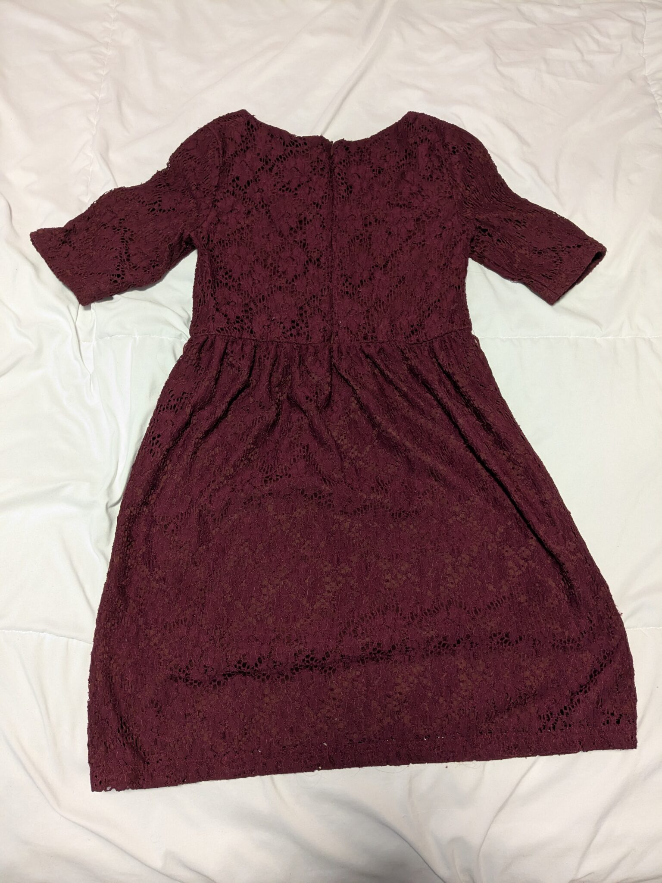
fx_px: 688
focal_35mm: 27
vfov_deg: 65.3
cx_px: 331
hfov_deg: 51.4
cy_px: 442
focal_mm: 4.38
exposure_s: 1/24
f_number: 1.73
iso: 328
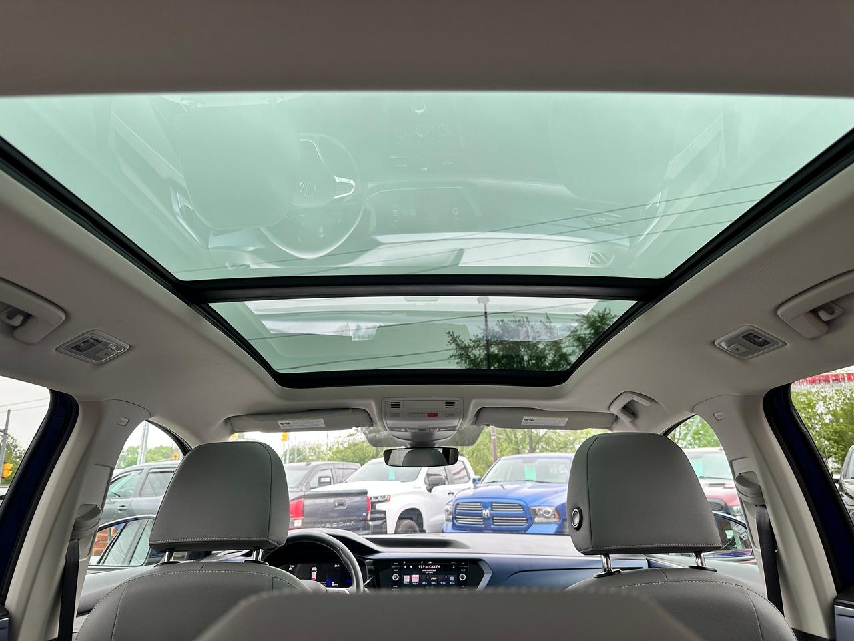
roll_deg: +0.9
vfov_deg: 56.8
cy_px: 320
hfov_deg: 71.6
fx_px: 592
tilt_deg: +14.8
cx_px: 427
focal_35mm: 24
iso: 64
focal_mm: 6.86
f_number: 1.78
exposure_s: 1/216
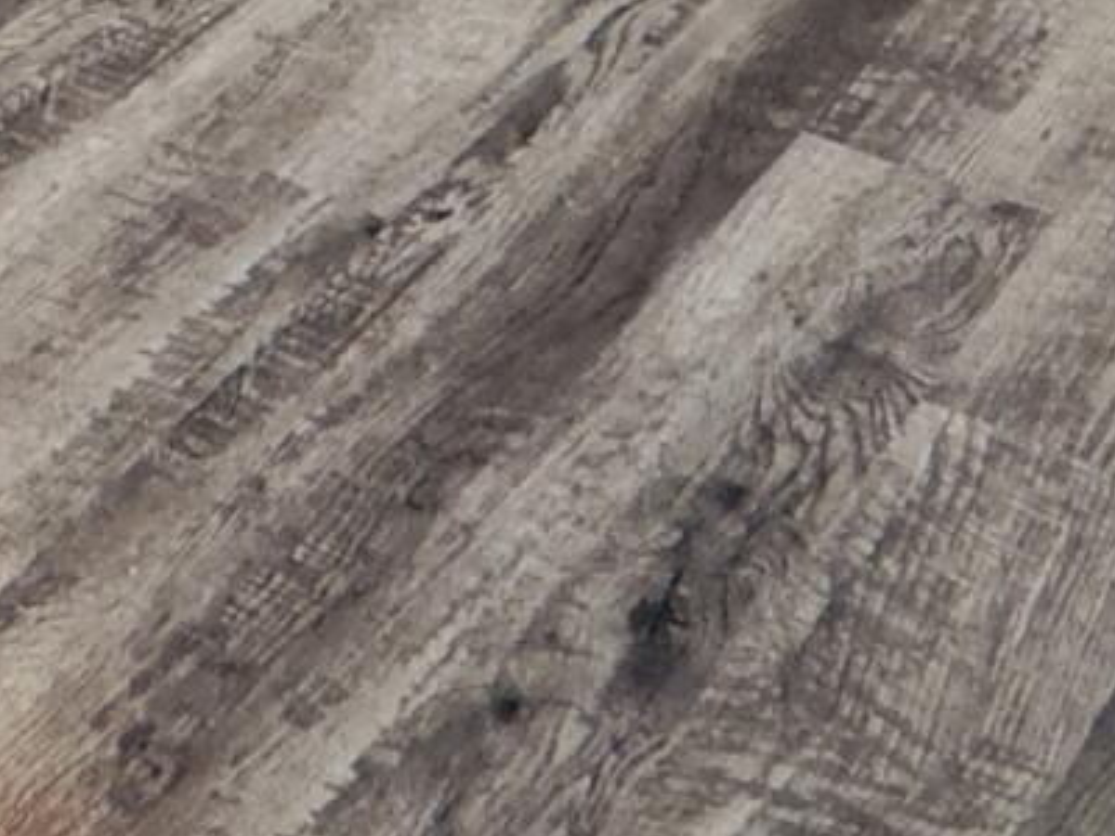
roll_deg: -0.3
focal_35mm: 105
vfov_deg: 10.1
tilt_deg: -1.9
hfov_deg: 18.7
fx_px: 3382
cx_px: 404
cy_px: -1728
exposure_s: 1/120
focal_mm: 2.22
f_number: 2.2
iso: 160
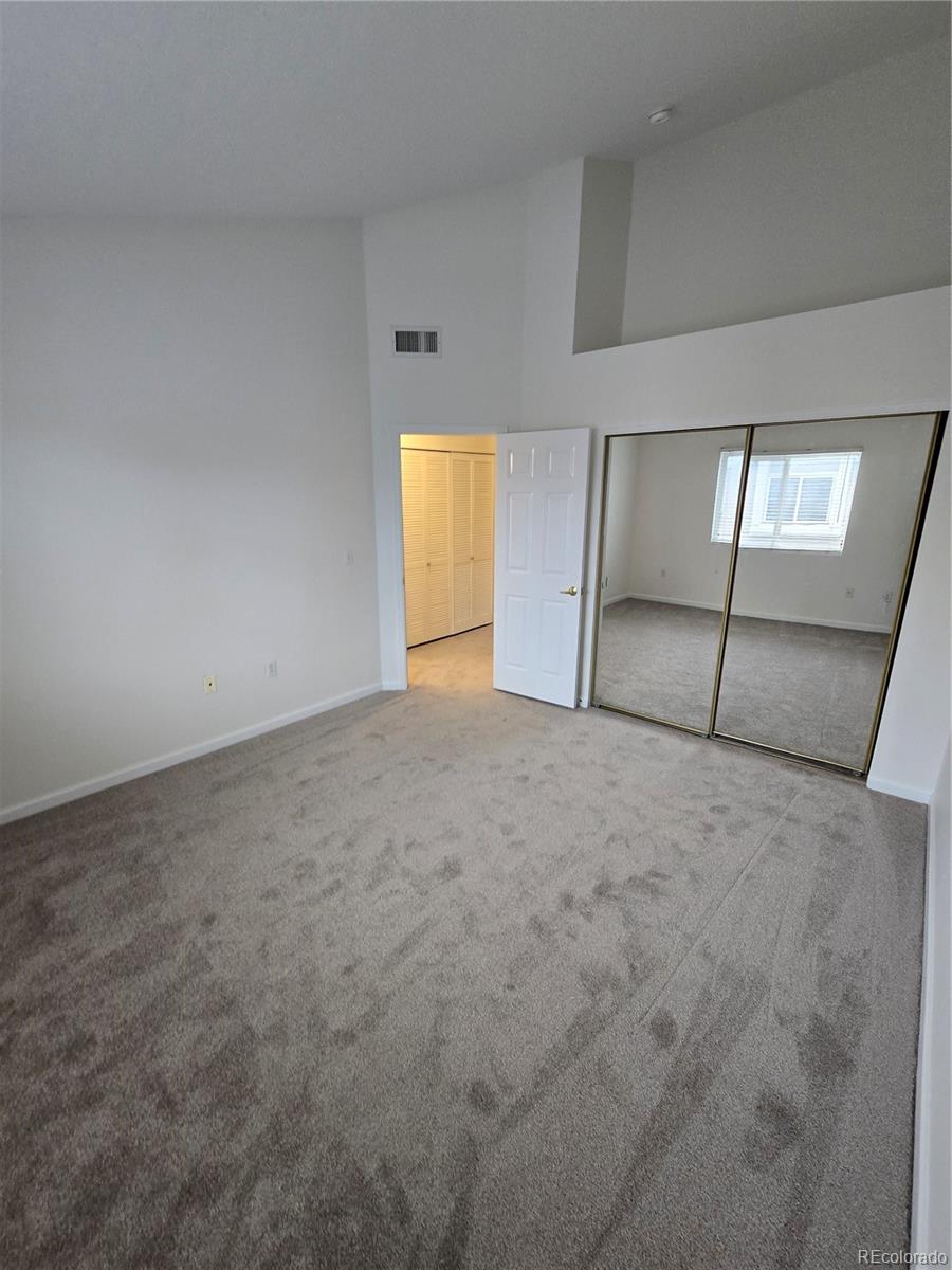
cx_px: 476
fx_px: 477
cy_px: 635
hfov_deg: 89.9
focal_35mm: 13
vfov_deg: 106.2
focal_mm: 2.2
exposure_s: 1/60
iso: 200
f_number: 2.2
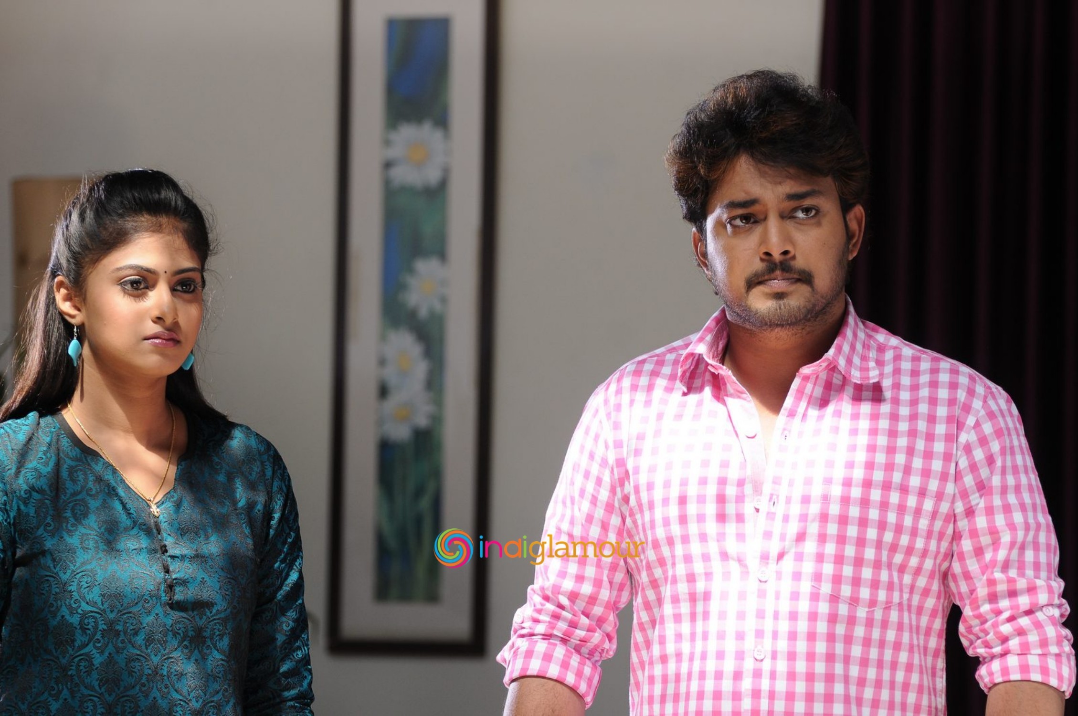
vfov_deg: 7.5
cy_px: 358
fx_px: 5473
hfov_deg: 11.2
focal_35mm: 183
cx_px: 539
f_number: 4.8
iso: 320
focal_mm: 122
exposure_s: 1/250
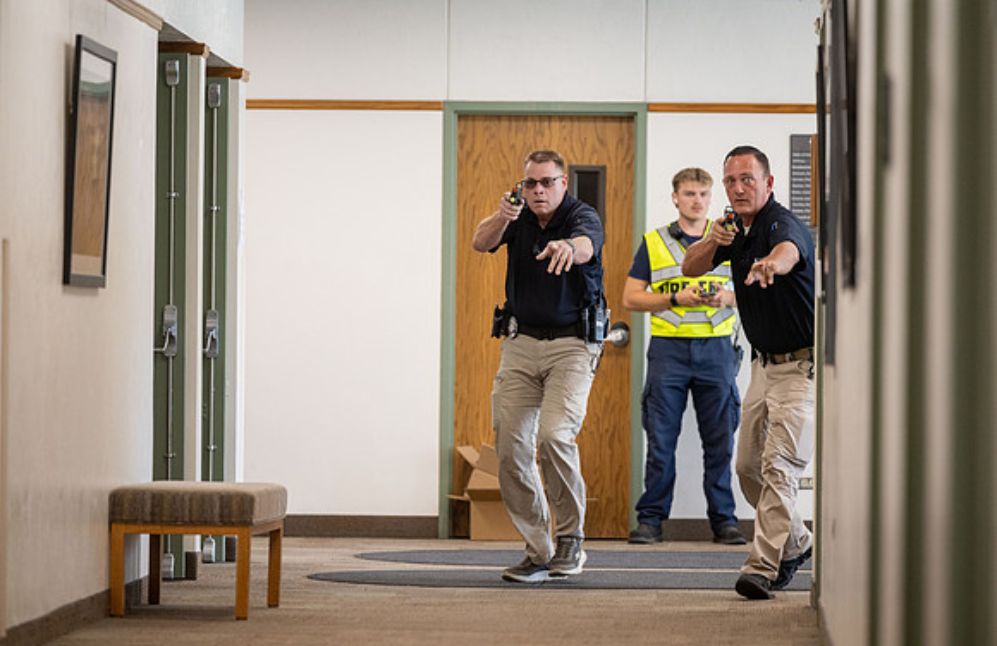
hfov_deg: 10.3
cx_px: 498
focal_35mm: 202
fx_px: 5537
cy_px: 314
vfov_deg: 6.7
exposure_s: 1/500
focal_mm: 200
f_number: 2.8
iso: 2000
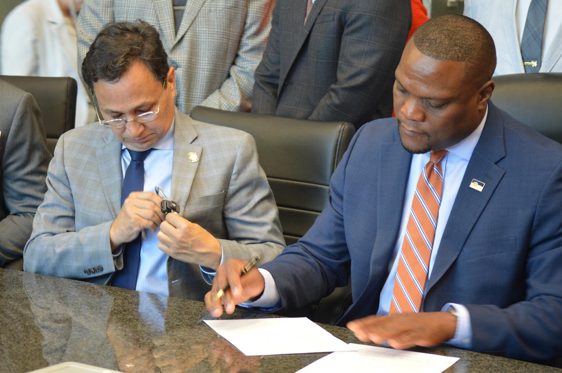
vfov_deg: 14.0
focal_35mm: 98
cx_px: 281
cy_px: 186
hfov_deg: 20.9
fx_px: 1521
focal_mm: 65
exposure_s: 1/60
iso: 720
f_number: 4.2
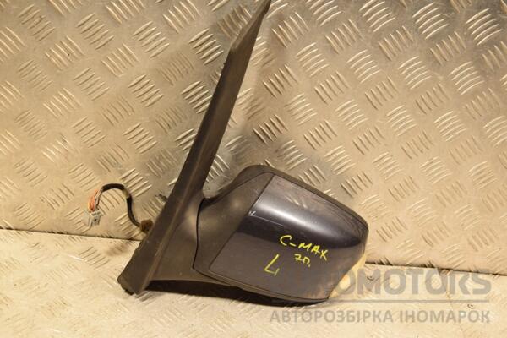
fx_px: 887
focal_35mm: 63
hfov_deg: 31.9
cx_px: 254
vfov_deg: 21.6
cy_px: 169
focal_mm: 42
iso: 800
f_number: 6.3
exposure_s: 1/160
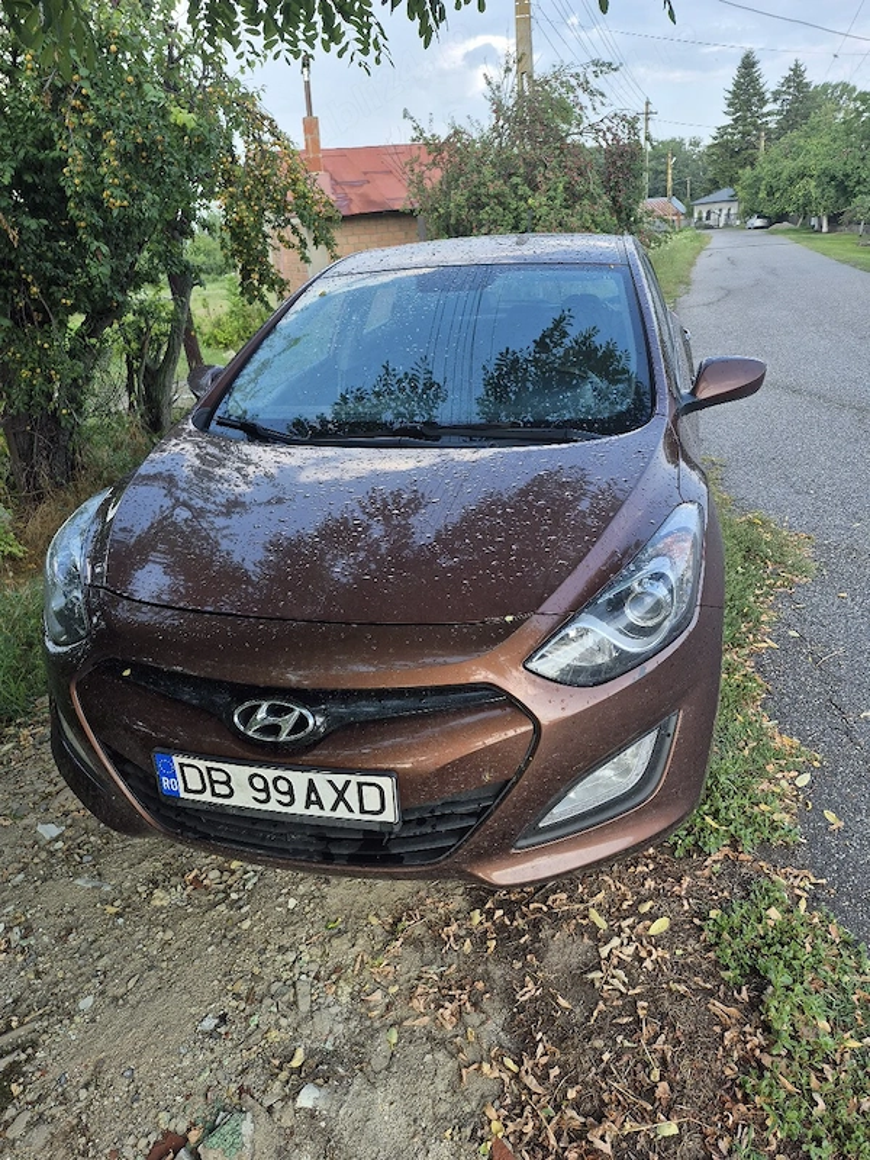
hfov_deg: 58.9
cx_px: 435
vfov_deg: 73.9
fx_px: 771
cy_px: 580
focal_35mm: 23
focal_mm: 5.4
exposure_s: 1/400
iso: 25
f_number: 1.8
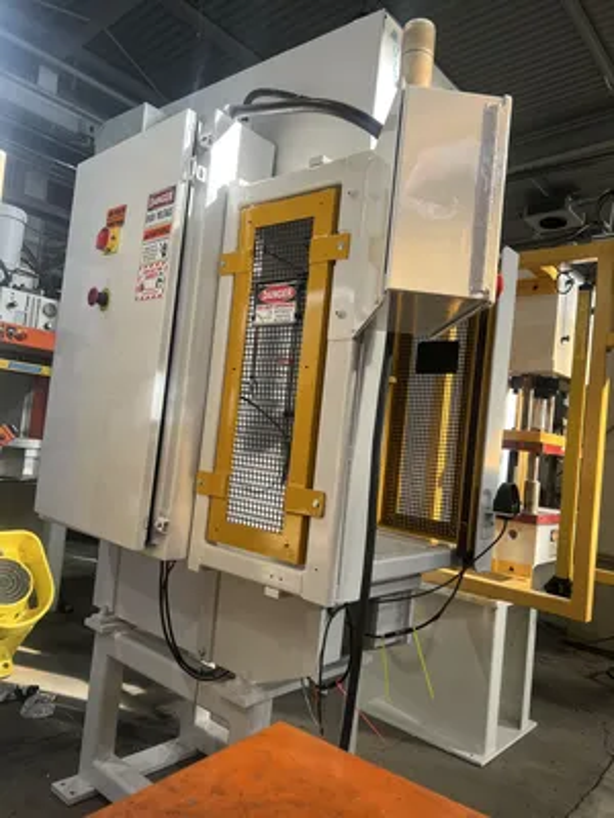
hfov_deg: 53.1
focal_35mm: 26
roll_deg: -5.7
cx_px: 307
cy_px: 409
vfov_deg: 67.3
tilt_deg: +3.2
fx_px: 615
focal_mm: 5.7
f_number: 1.5
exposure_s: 1/266
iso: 40
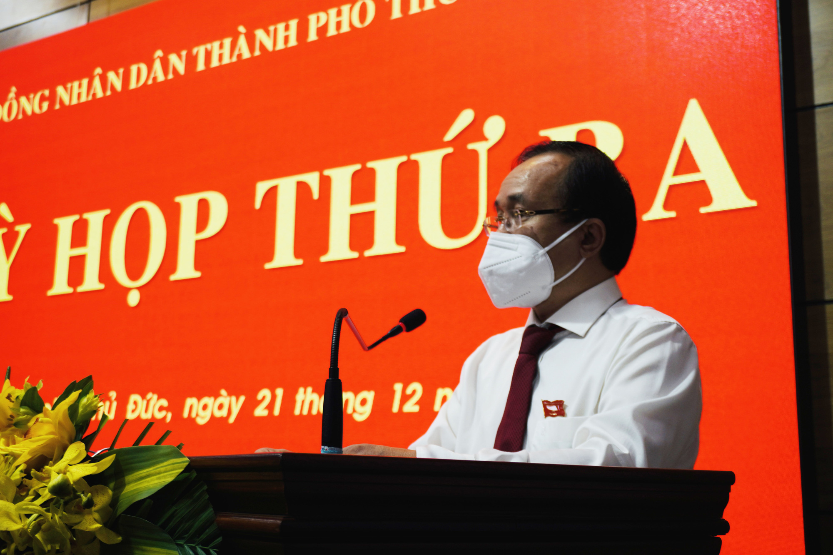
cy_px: 278
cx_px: 416
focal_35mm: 45
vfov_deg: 29.9
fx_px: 1041
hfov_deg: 43.6
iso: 125
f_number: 5
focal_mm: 30
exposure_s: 1/50
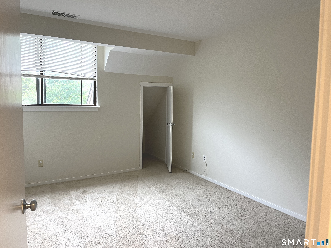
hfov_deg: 67.3
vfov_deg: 53.1
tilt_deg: -4.0
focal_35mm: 26
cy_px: 124
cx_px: 166
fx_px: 249
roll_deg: -0.4
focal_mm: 5.1
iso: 160
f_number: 1.6
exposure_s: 1/60
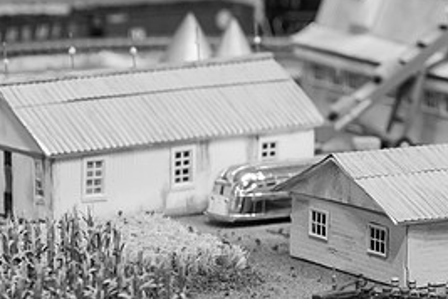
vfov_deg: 4.5
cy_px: 93
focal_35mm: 303
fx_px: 3770
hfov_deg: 6.8
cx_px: 467
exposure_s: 1/80
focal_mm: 105
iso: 3200
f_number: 7.1
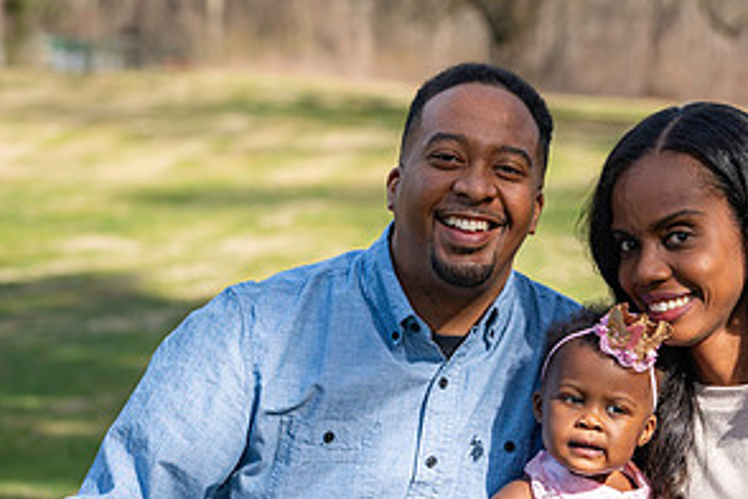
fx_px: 2867
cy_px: 410
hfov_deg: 14.8
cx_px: 570
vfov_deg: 9.9
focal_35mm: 138
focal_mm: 70
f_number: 4
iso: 250
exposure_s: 1/1250
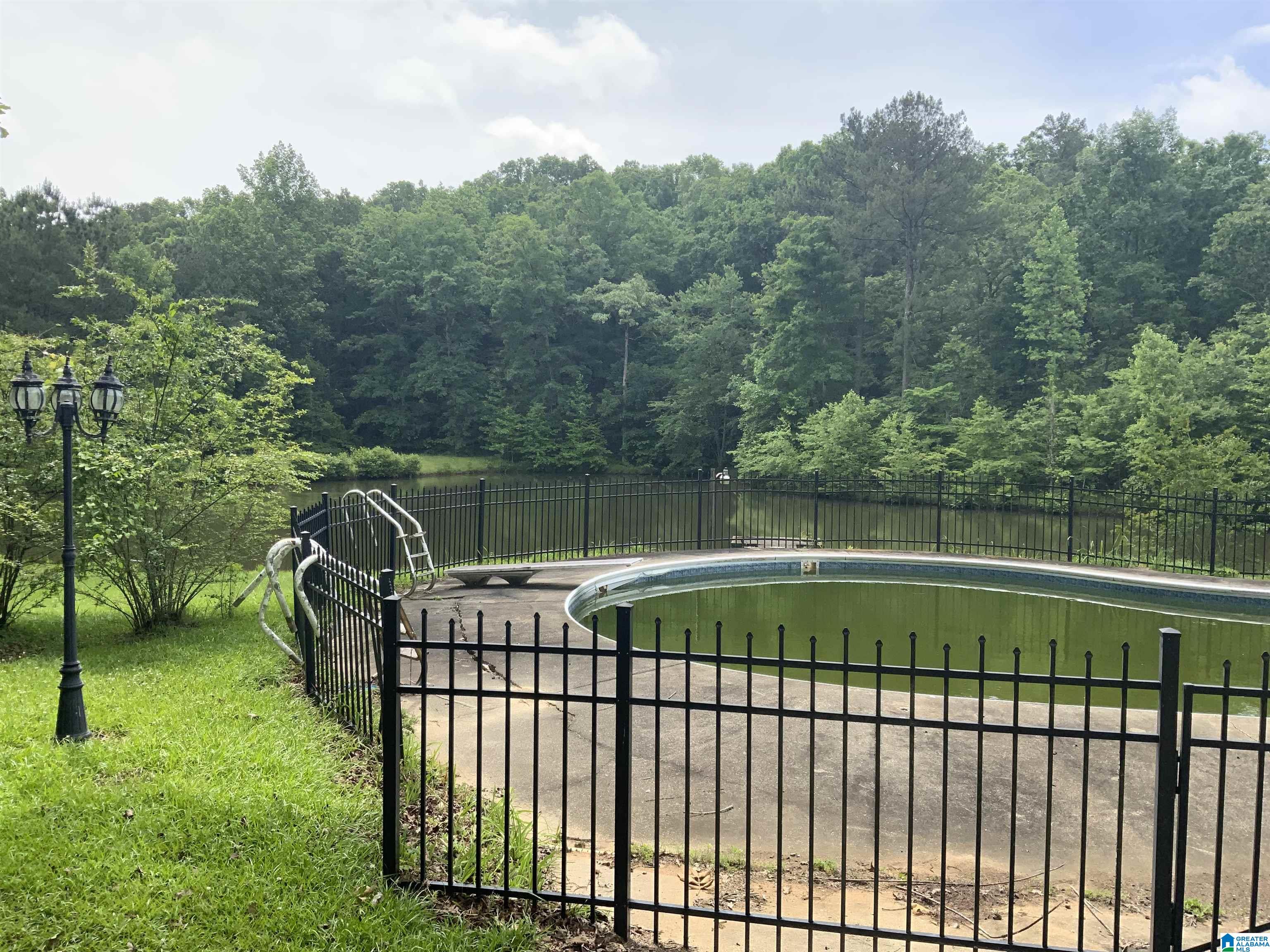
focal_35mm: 29
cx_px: 635
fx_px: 1064
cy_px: 476
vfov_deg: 48.2
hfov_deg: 61.7
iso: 16
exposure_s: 1/898
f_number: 1.8
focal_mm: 3
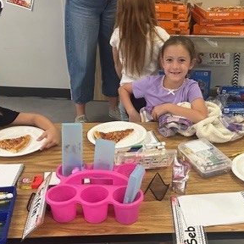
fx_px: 407
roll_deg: -0.2
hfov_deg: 33.3
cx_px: 141
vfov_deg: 33.4
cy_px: 134
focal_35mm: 51
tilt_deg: -28.9
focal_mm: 5.7
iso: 500
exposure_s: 1/60
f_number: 1.5
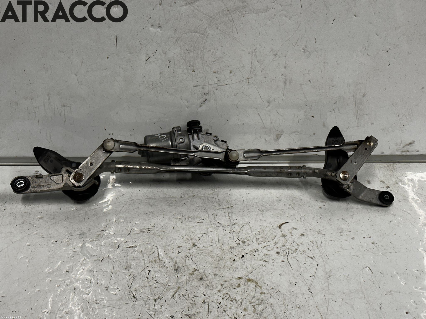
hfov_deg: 39.7
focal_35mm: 48
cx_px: 213
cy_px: 160
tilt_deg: -31.4
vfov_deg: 30.3
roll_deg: -1.6
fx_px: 591
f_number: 1.78
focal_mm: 6.86
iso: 125
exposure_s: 1/100
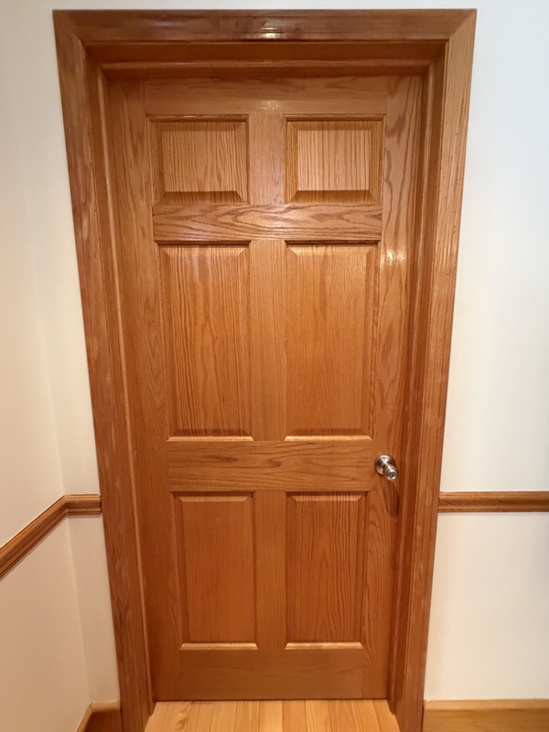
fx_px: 296
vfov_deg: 102.1
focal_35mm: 14
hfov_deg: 85.7
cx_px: 274
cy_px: 366
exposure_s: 1/60
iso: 800
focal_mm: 2.22
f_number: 2.2
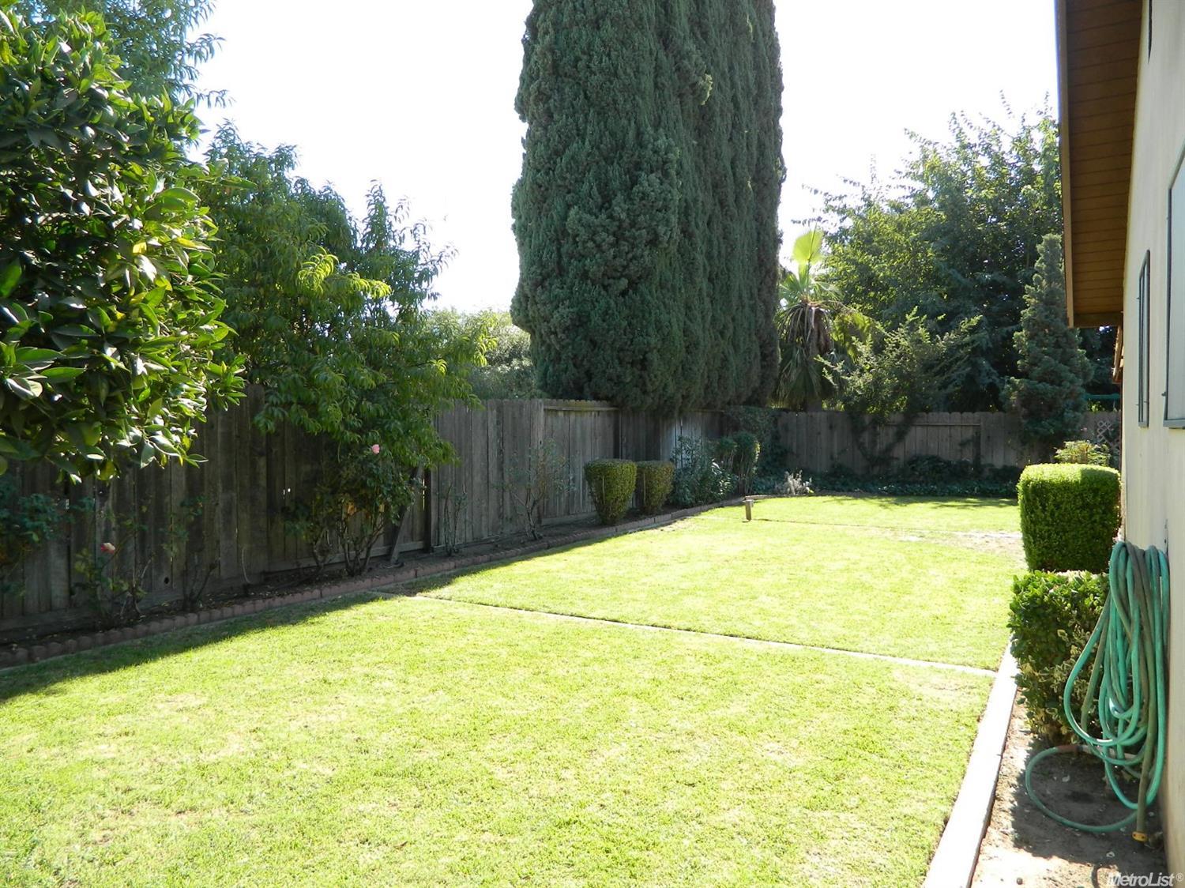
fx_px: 856
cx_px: 592
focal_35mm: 25
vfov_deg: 54.9
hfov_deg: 69.4
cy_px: 444
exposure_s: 1/200
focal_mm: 4.5
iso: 80
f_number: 3.1
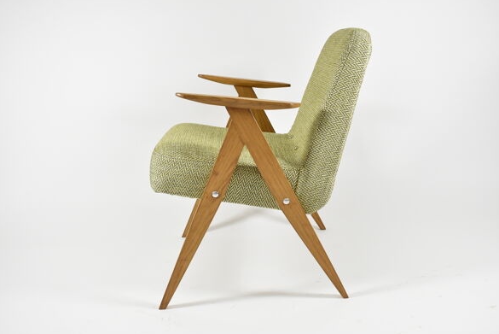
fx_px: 576
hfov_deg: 46.9
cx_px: 254
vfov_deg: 32.3
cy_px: 168
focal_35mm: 42
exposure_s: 1/125
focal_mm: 27
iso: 800
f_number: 5.6
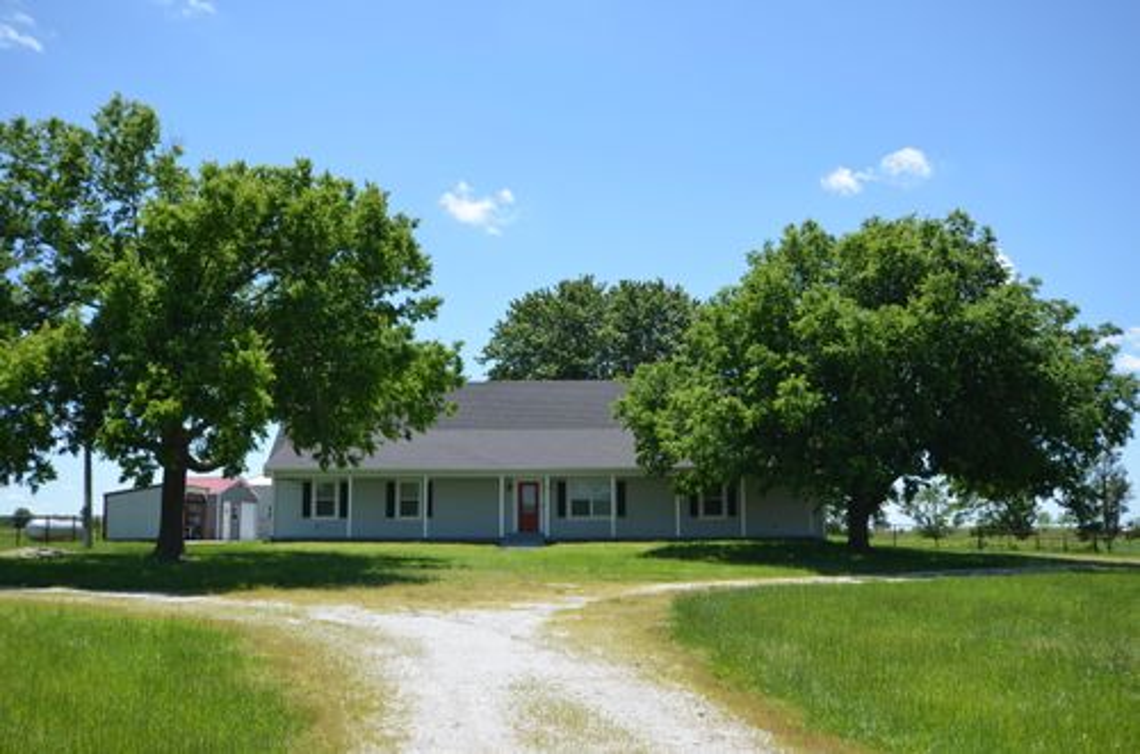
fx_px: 1137
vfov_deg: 36.7
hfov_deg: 53.2
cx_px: 570
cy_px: 377
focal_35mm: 36
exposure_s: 1/250
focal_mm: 24
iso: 140
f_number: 8
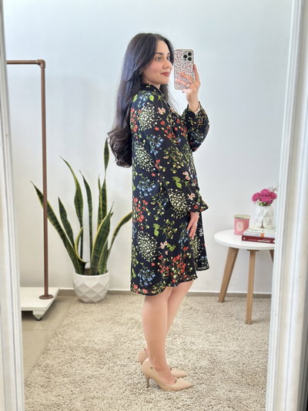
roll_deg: -0.7
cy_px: 206
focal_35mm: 48
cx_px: 154
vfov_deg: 39.6
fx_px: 569
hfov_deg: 30.3
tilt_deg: -20.0
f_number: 1.78
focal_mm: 6.86
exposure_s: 1/60
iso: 160
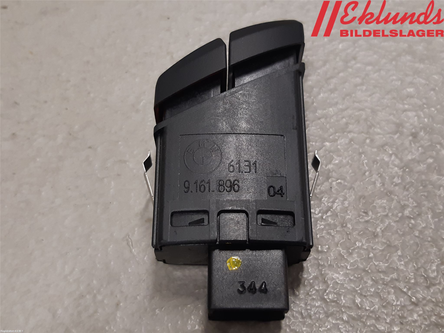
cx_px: 222
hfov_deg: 67.3
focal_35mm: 26
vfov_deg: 53.1
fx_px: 333
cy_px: 166
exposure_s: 1/50
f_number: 1.7
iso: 100
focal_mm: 3.93
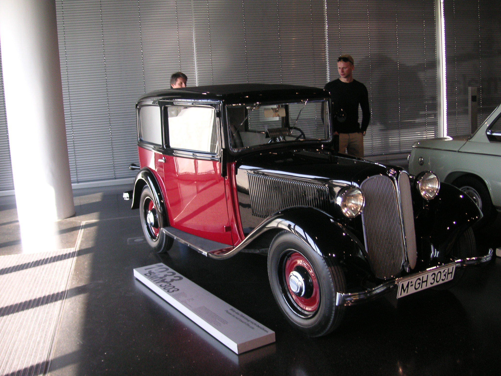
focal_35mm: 37
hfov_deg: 50.1
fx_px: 536
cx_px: 250
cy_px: 188
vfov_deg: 38.7
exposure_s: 1/60
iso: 50
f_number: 2.8
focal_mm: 6.1
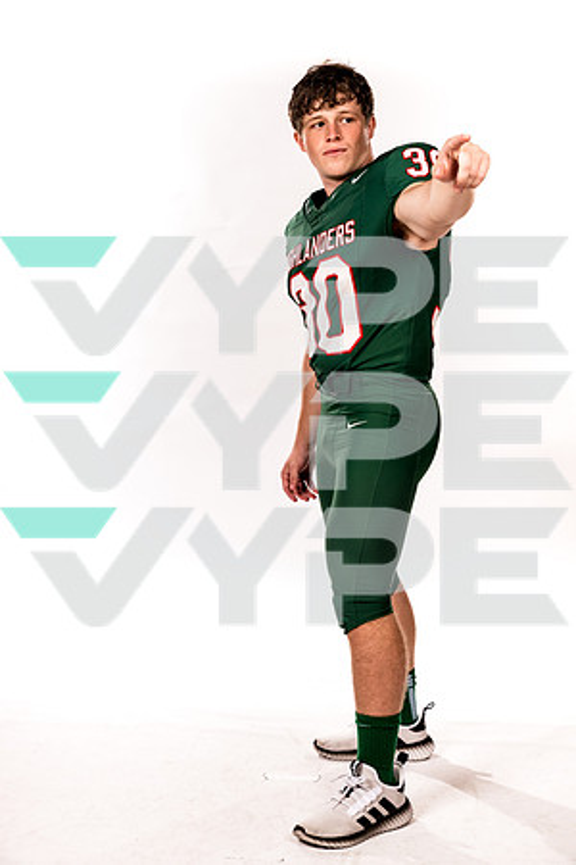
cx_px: 288
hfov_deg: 26.0
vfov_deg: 38.2
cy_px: 432
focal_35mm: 52
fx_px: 1248
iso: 800
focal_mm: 52
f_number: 8
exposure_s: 1/400
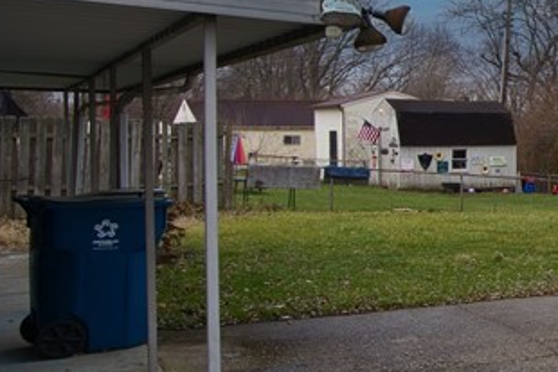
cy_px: 142
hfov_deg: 24.6
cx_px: 896
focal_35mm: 56
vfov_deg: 24.2
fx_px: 868
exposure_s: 1/25
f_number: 10
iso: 100
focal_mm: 16
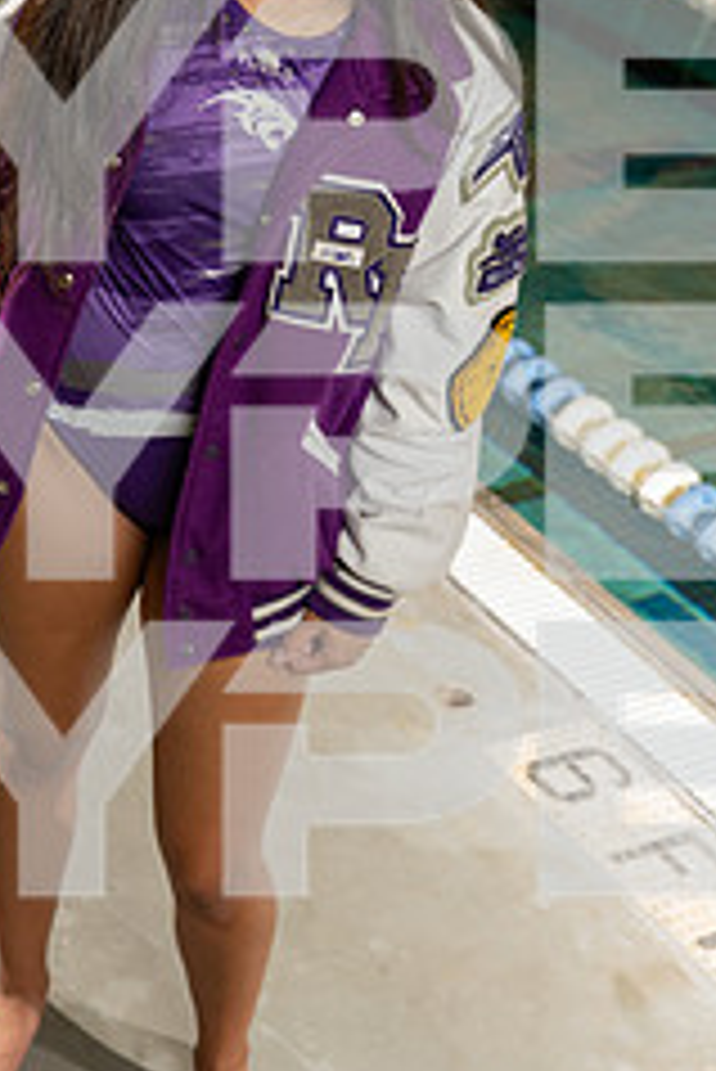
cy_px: 446
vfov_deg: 28.8
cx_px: 180
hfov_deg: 19.4
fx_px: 2085
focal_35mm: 70
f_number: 4
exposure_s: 1/250
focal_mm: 37
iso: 500
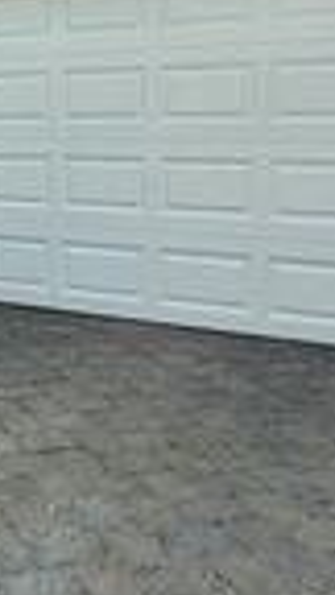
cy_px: 155
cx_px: -120
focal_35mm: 53
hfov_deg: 20.4
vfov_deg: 38.3
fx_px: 837
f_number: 2.2
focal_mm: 2.22
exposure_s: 1/1742
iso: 50
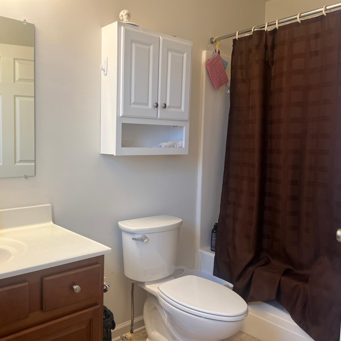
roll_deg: -1.2
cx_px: 120
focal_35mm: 31
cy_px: 170
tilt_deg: -5.0
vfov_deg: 52.5
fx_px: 345
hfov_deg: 51.8
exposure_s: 1/60
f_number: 1.5
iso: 80
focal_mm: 5.7
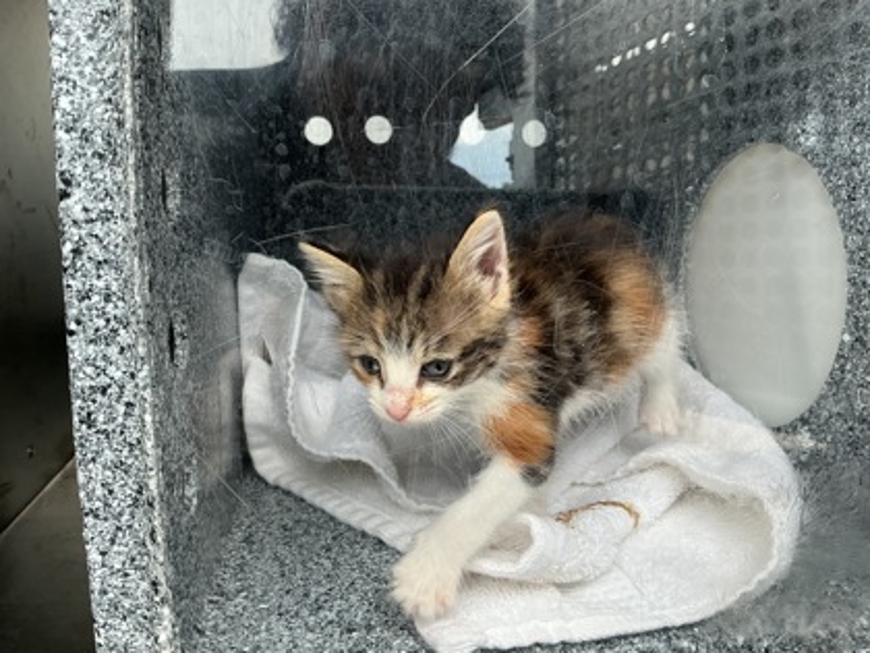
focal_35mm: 29
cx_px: 435
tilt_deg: -13.0
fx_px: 729
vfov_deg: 48.2
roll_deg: -0.5
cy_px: 326
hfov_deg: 61.7
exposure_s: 1/224
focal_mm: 3
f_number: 1.8
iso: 20
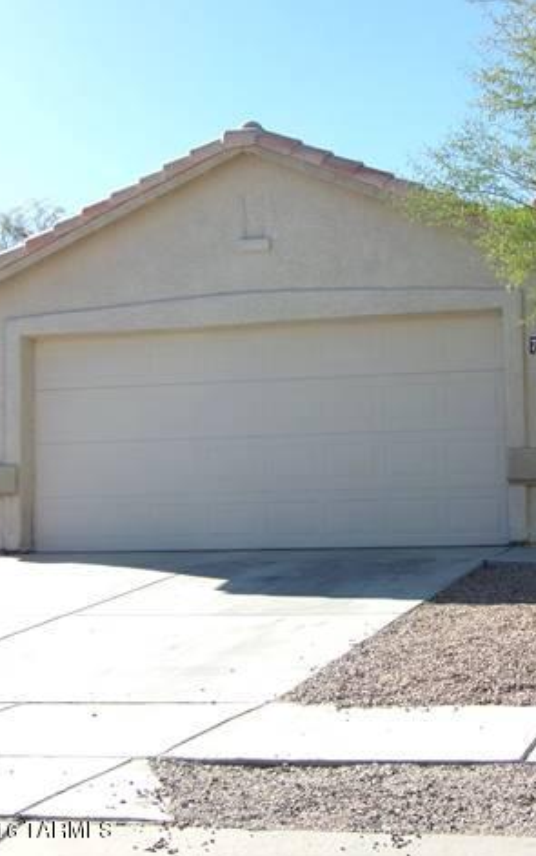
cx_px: 523
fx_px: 1377
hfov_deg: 21.3
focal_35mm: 59
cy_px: 431
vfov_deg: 34.5
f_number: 8.46
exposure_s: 1/120
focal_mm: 7.2
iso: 100
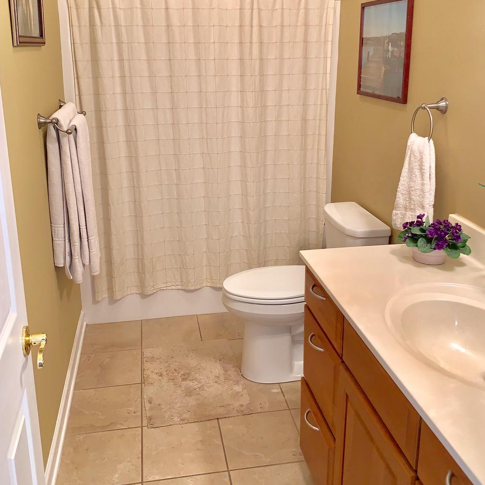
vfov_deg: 46.9
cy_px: 193
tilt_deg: -14.4
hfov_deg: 47.2
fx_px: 555
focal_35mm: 35
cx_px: 254
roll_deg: -0.2
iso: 50
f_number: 1.8
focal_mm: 4.25
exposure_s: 1/15
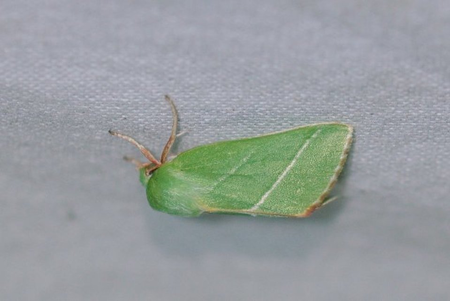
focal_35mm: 158
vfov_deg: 8.7
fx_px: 1969
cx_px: 225
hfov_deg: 13.0
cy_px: 150
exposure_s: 1/100
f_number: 5.6
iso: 640
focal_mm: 105
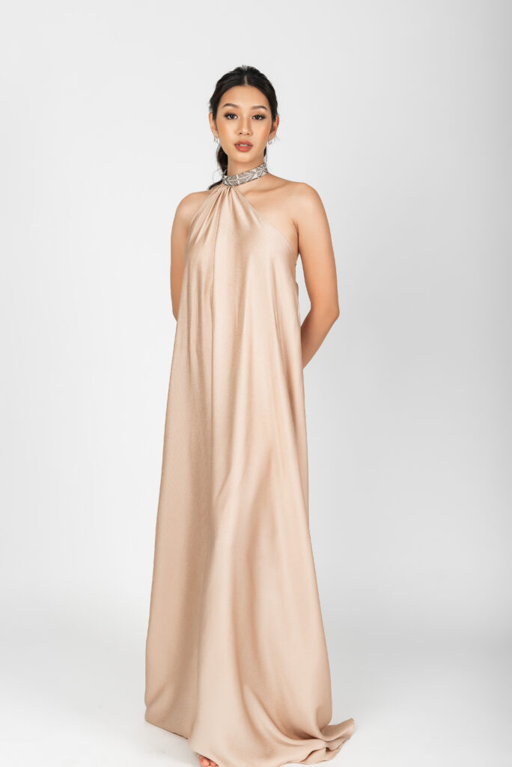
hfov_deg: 27.0
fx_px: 1065
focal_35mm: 50
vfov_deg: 39.6
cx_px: 256
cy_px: 384
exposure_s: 1/200
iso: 250
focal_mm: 50
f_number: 4.5
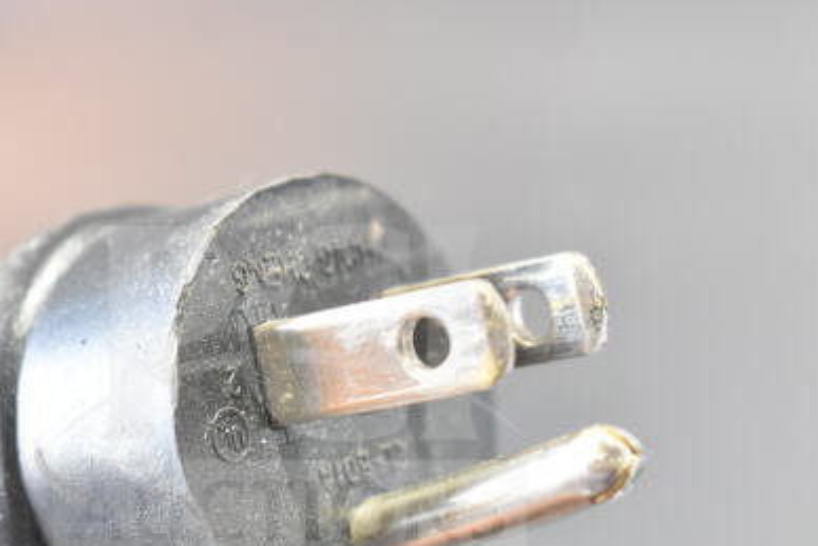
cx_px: 289
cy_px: 393
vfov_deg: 10.6
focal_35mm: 130
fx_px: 2950
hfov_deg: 15.8
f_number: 5.6
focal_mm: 55
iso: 2500
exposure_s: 1/100
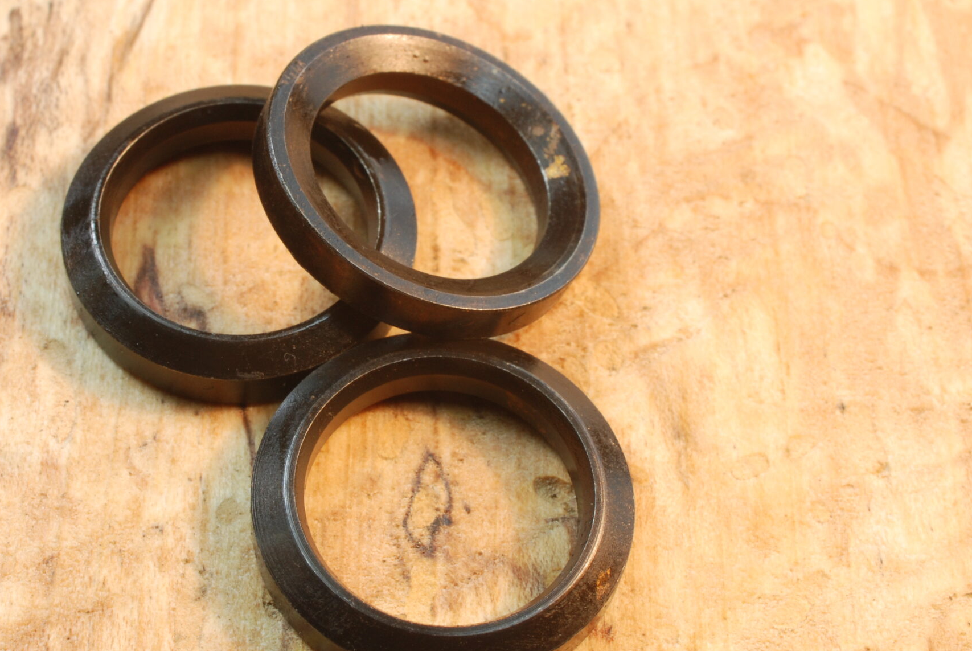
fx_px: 2433
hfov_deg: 22.6
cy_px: 275
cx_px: 385
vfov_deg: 15.2
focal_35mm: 90
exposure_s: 1/6
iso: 200
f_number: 22
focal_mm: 40
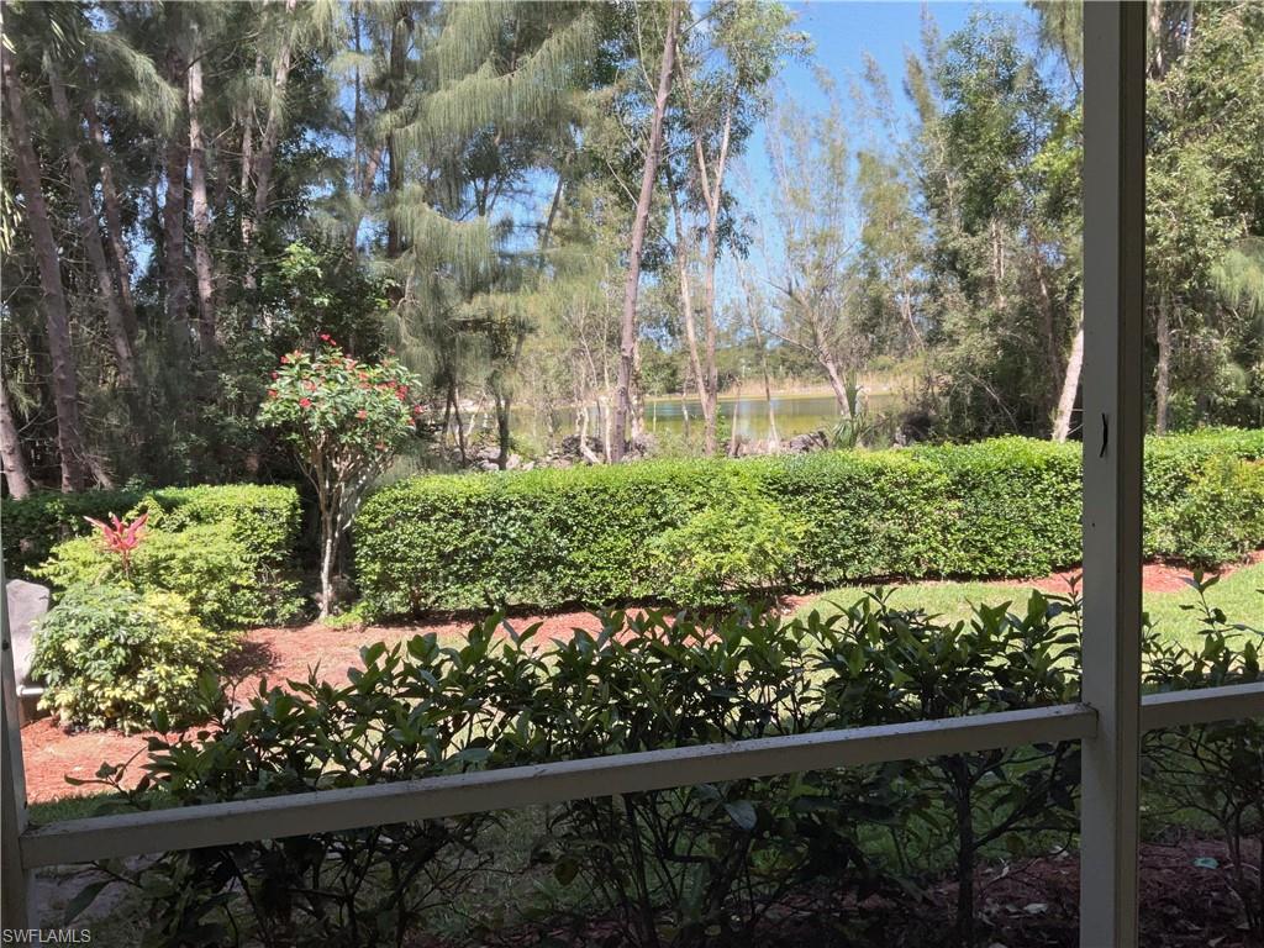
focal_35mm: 29
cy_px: 474
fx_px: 1059
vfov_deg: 48.2
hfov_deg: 61.7
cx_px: 632
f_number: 1.8
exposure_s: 1/792
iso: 16
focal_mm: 3
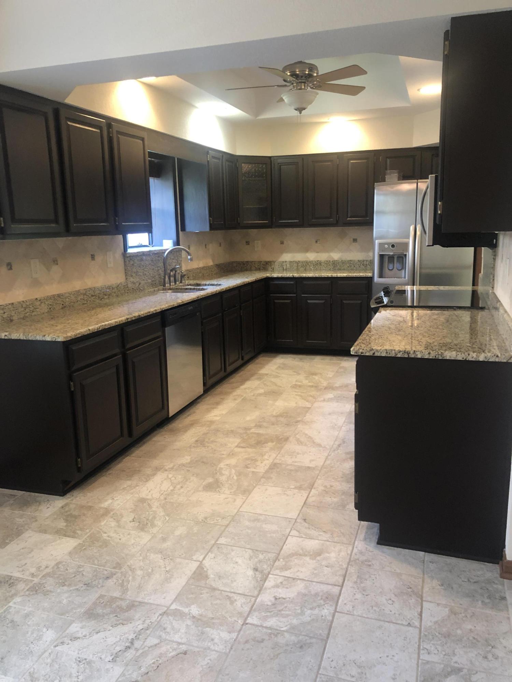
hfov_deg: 49.7
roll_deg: +0.4
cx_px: 256
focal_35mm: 28
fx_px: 552
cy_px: 341
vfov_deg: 63.4
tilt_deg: -11.4
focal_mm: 4
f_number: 1.8
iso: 80
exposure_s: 1/15
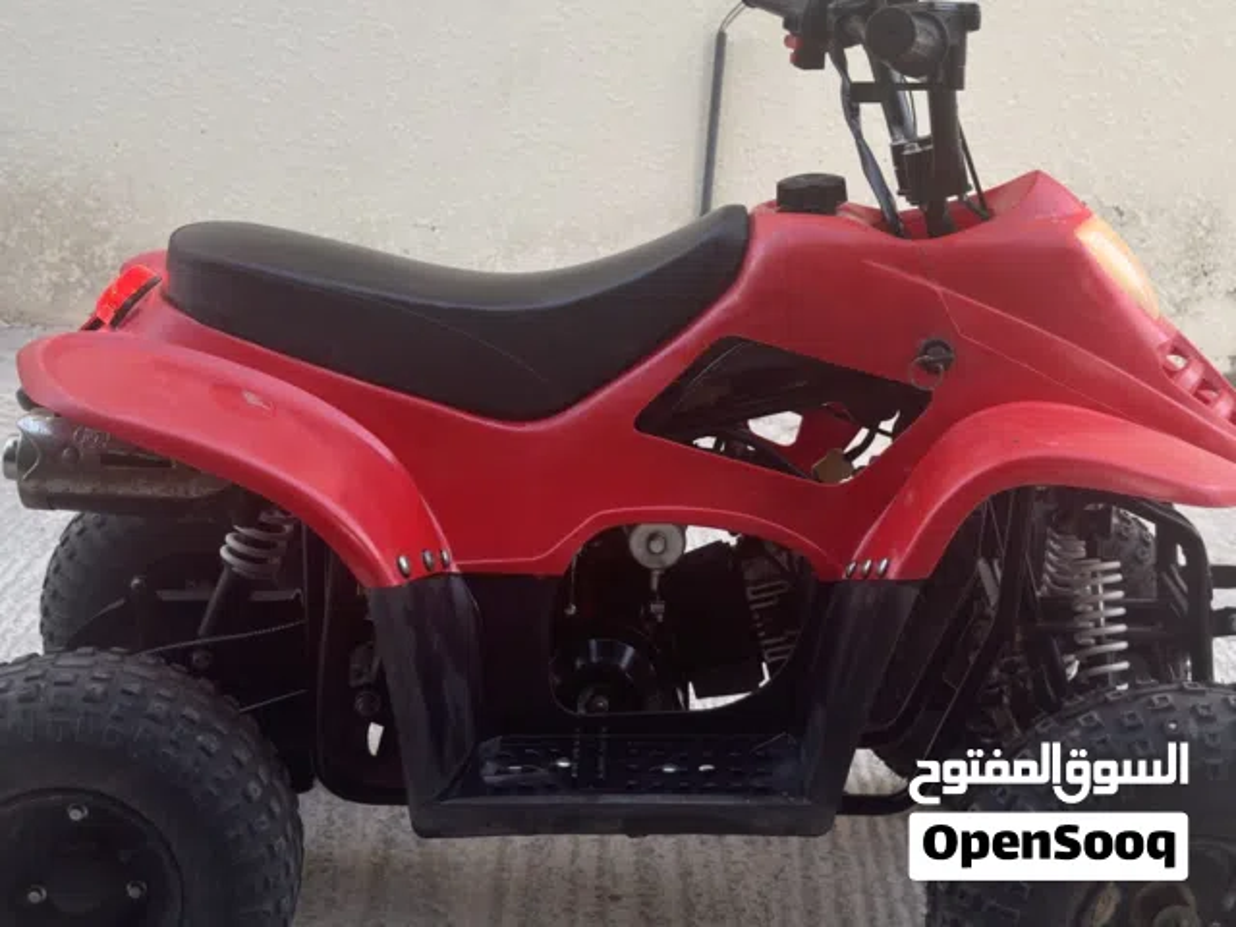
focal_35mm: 35
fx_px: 1250
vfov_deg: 40.7
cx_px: 618
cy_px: 464
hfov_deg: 52.6
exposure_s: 1/94
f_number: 1.78
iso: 125
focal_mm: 6.76
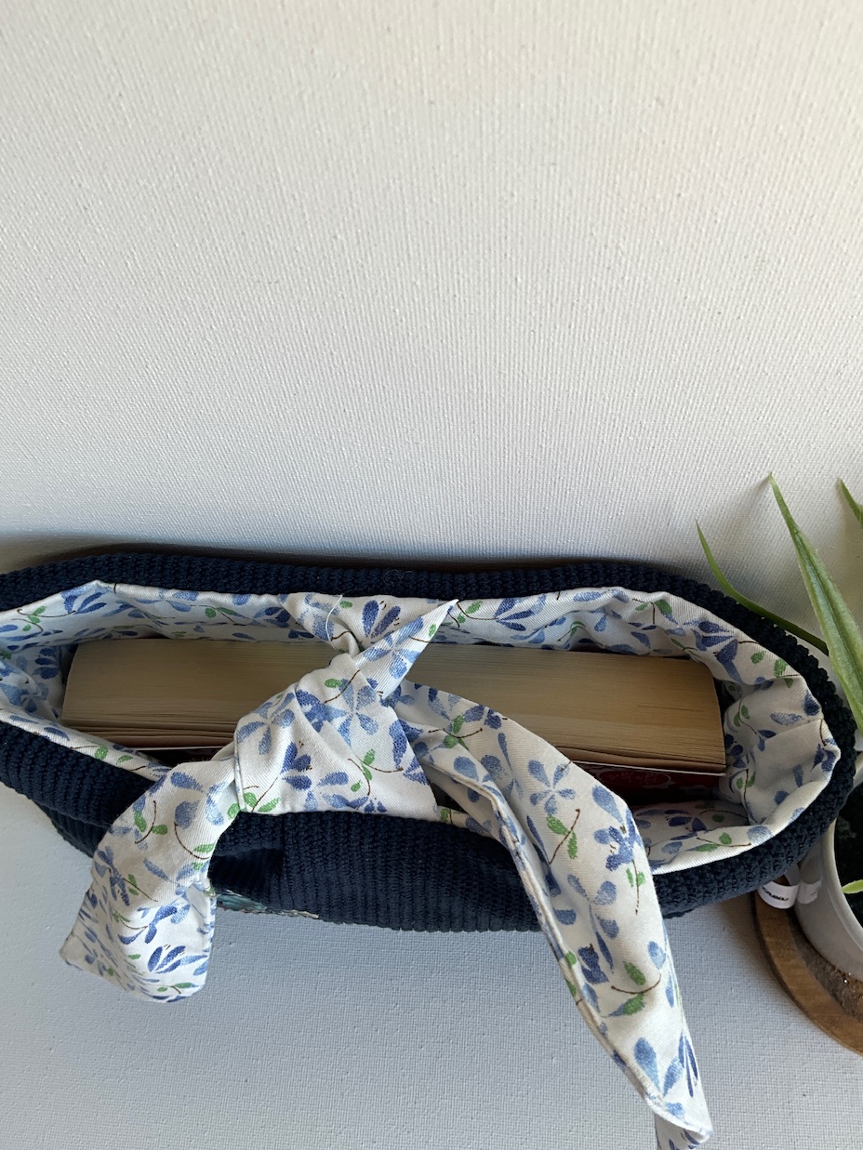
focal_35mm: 30
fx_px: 997
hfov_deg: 46.8
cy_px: 583
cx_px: 418
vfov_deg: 60.0
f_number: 1.8
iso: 32
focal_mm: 3
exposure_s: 1/122
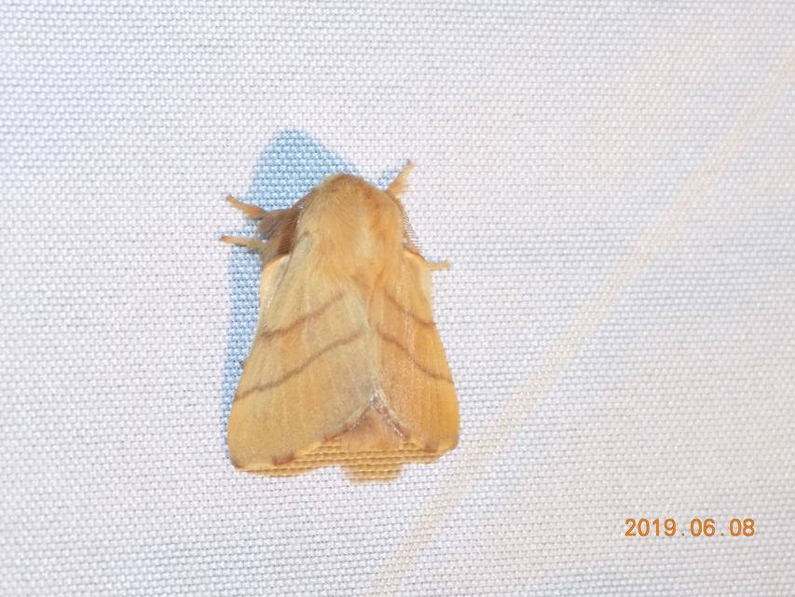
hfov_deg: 14.9
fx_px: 3032
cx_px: 398
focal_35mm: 132
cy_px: 298
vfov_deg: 11.2
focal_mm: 23.4
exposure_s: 1/30
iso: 360
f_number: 5
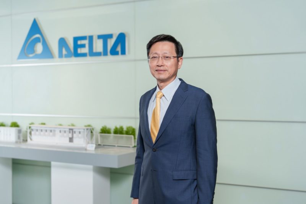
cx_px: 153
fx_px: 484
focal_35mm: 57
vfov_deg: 23.8
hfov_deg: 35.1
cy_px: 102
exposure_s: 1/200
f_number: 2.8
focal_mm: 57
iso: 200
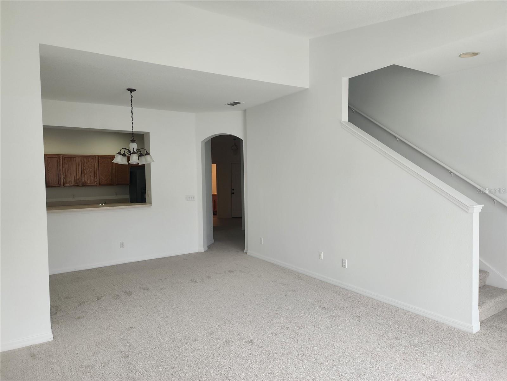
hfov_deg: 73.9
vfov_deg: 58.9
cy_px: 190
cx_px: 254
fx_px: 337
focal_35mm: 23
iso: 100
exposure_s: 1/180
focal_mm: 6.4
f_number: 1.8
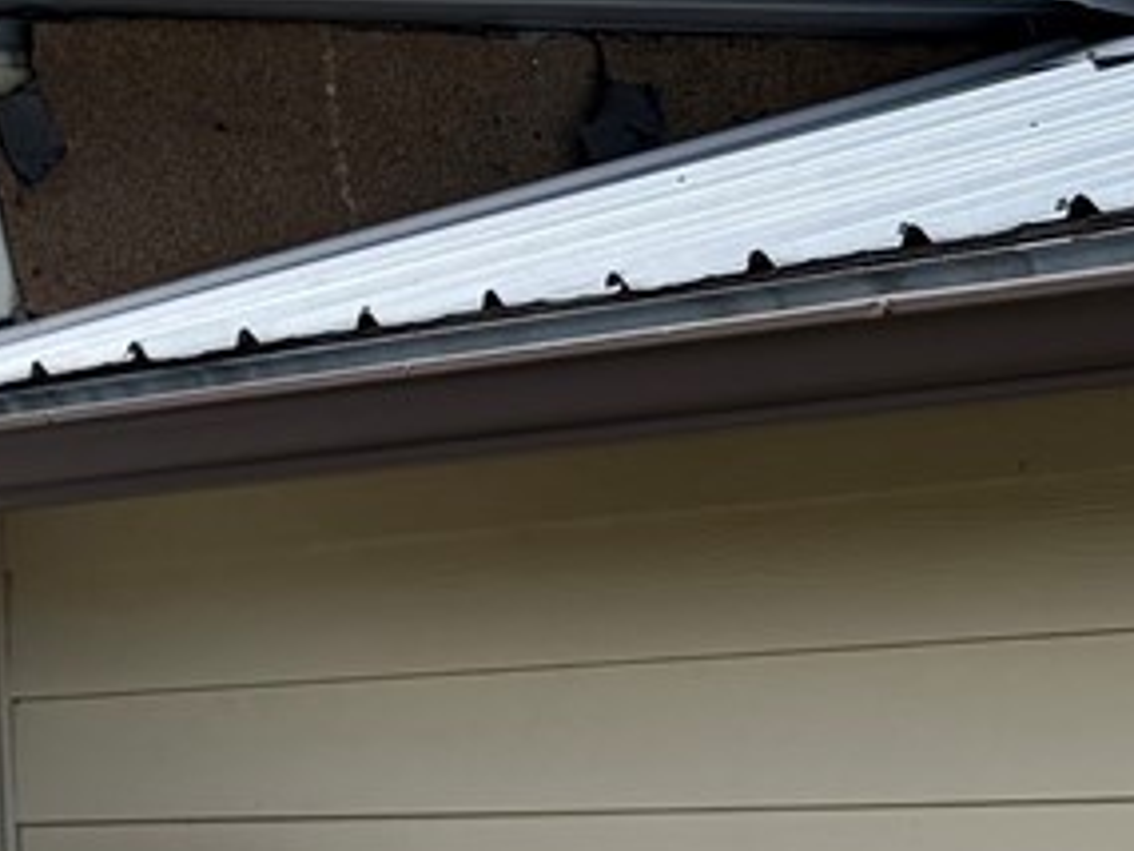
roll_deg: +2.3
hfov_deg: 12.9
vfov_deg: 9.9
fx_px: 4785
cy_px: 1197
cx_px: 1655
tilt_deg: -4.8
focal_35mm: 146
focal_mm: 5.96
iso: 50
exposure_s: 1/3279
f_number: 1.6
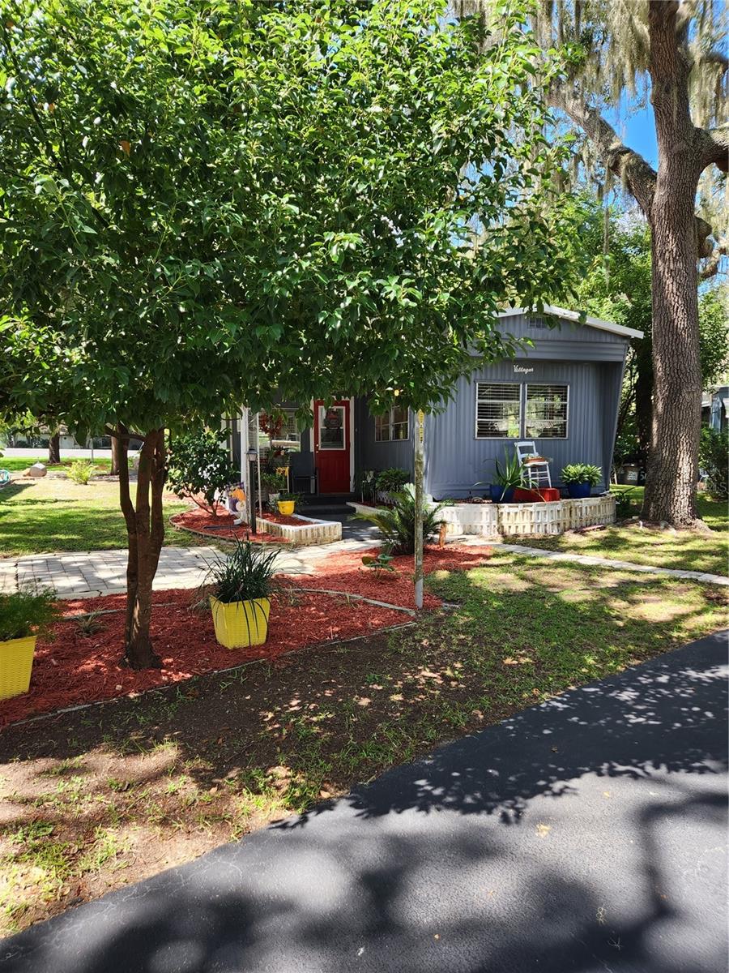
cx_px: 364
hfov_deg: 58.9
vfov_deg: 73.9
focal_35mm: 23
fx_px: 646
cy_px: 486
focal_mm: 5.4
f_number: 1.8
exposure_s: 1/180
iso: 20
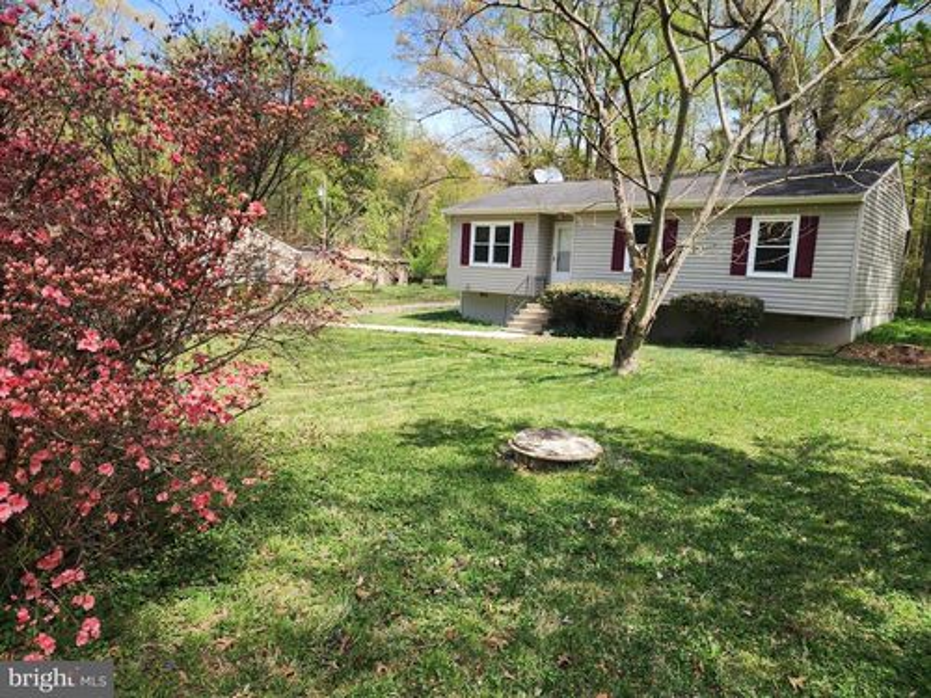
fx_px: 619
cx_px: 466
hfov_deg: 73.9
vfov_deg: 58.9
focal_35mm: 23
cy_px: 349
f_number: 1.8
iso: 12
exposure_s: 1/432
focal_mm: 6.4
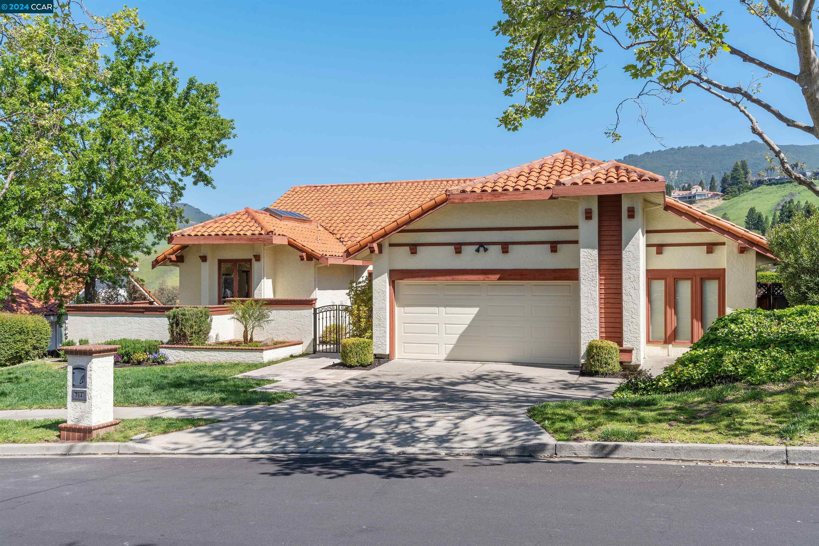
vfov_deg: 41.1
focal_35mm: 32
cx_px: 410
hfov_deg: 58.7
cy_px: 273
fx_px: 728
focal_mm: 32
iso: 160
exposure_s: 1/320
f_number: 9
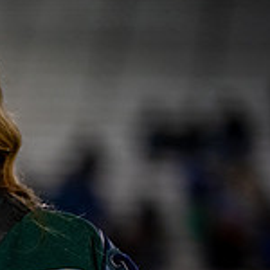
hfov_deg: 3.1
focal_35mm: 555
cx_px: -263
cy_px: 417
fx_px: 4898
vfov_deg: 3.1
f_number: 1.8
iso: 1600
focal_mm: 135
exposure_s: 1/1250
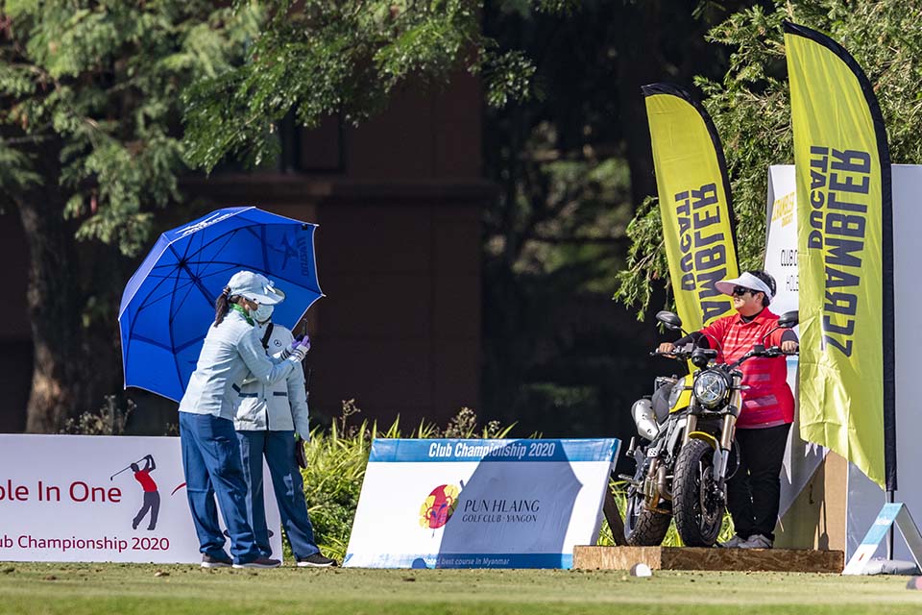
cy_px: 308
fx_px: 16646
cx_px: 461
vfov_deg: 2.1
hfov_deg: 3.2
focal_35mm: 650
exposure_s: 1/2000
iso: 800
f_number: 6.3
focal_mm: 650
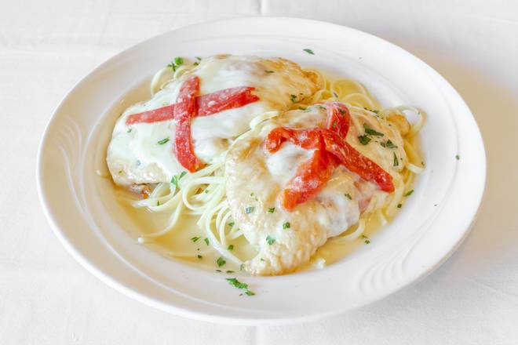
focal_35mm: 45
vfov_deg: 30.1
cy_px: 169
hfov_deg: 43.9
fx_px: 642
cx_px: 266
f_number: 8
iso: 400
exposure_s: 1/4
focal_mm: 29
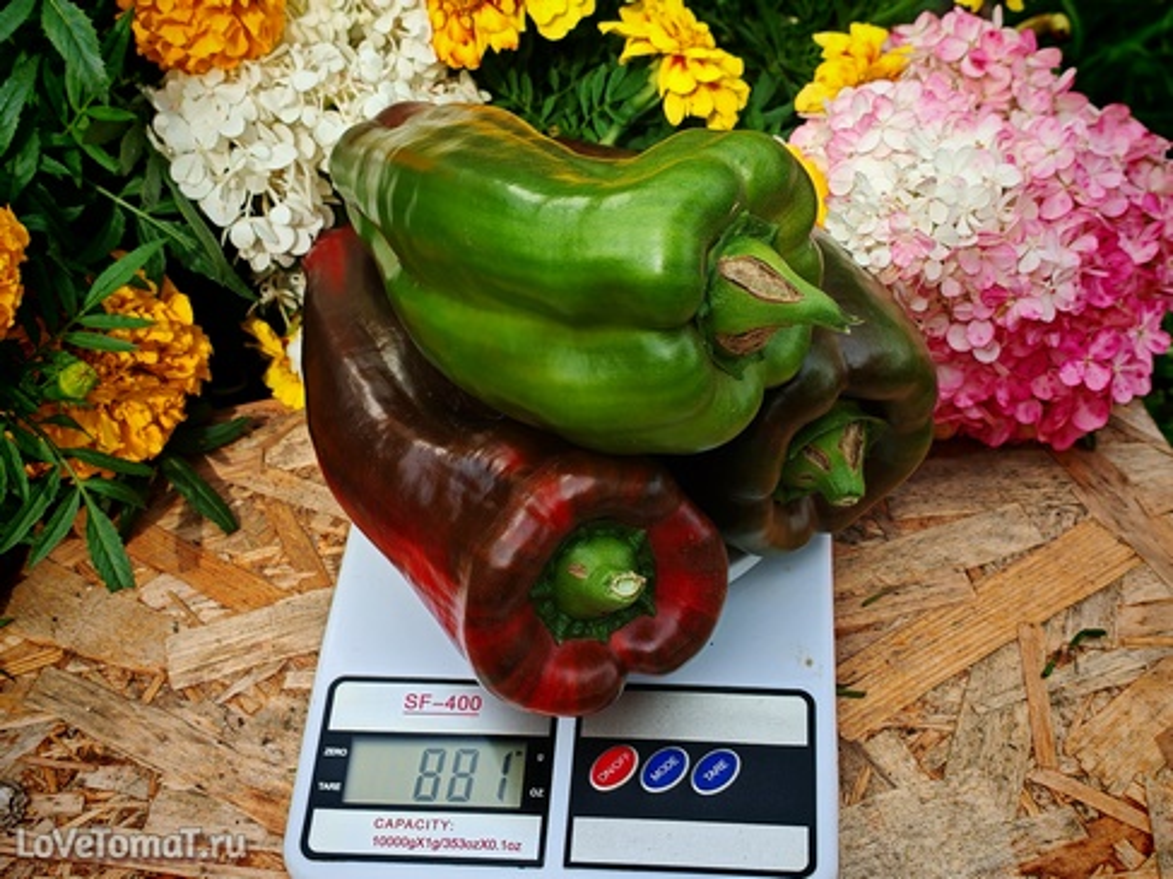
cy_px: 440
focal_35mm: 47
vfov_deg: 30.9
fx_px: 1592
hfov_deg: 40.4
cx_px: 586
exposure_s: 1/960
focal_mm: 6.83
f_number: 2
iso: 50
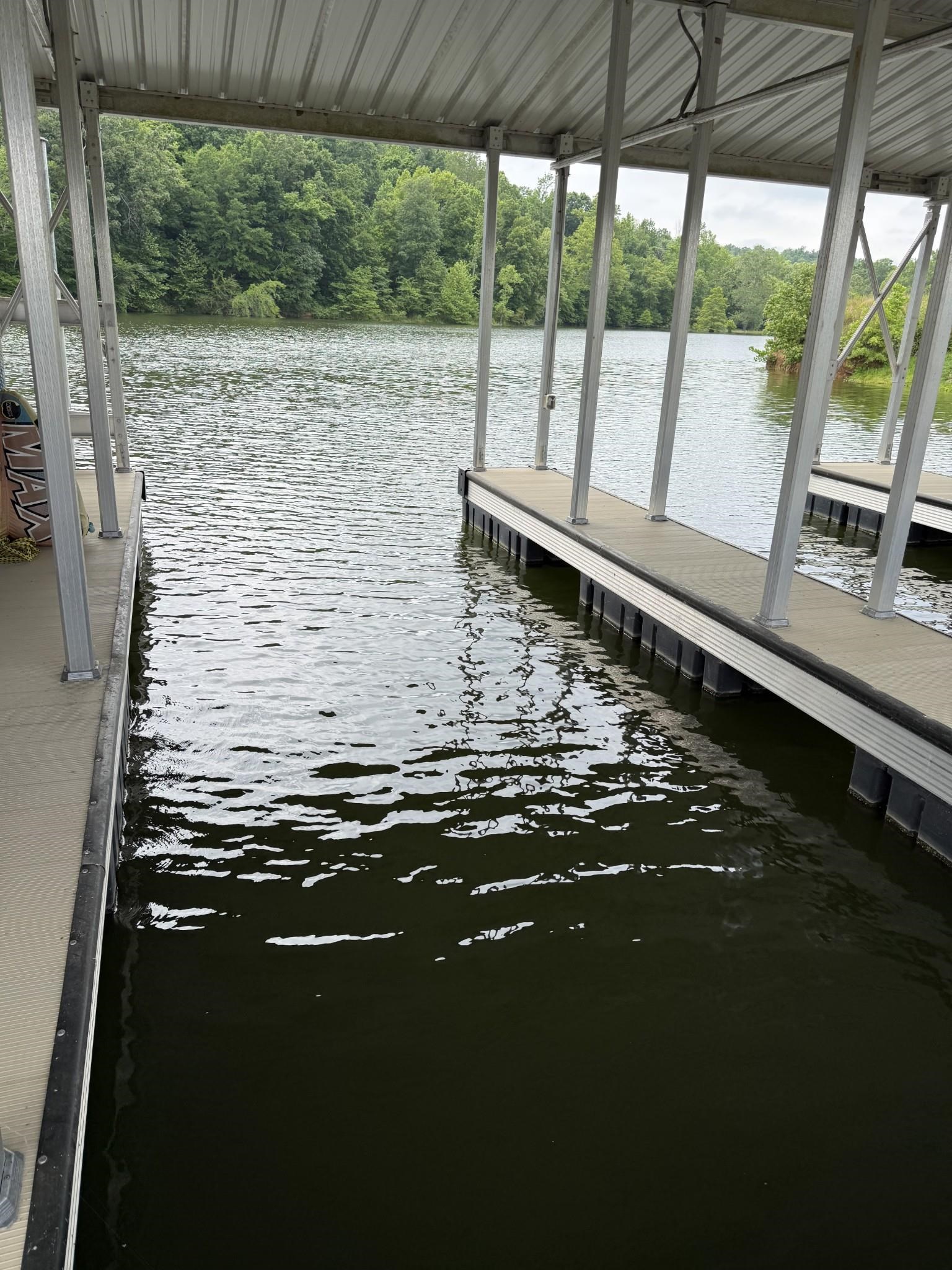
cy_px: 635
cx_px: 476
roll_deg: -3.0
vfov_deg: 71.6
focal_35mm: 24
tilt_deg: -19.2
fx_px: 880
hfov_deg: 56.8
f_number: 1.78
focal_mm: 6.76
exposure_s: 1/1250
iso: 80
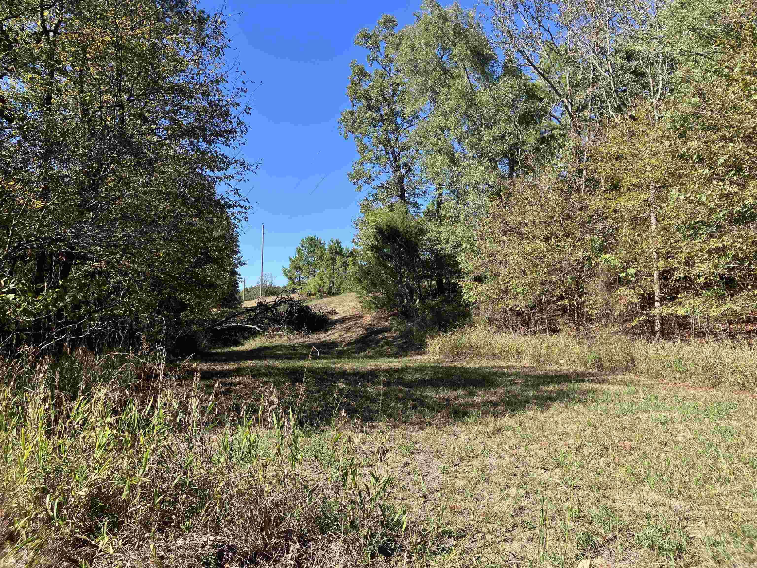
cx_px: 378
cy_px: 284
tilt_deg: +5.3
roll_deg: +0.0
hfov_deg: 63.4
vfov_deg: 49.7
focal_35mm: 28
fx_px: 612
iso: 32
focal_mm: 3.99
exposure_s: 1/823
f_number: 1.8
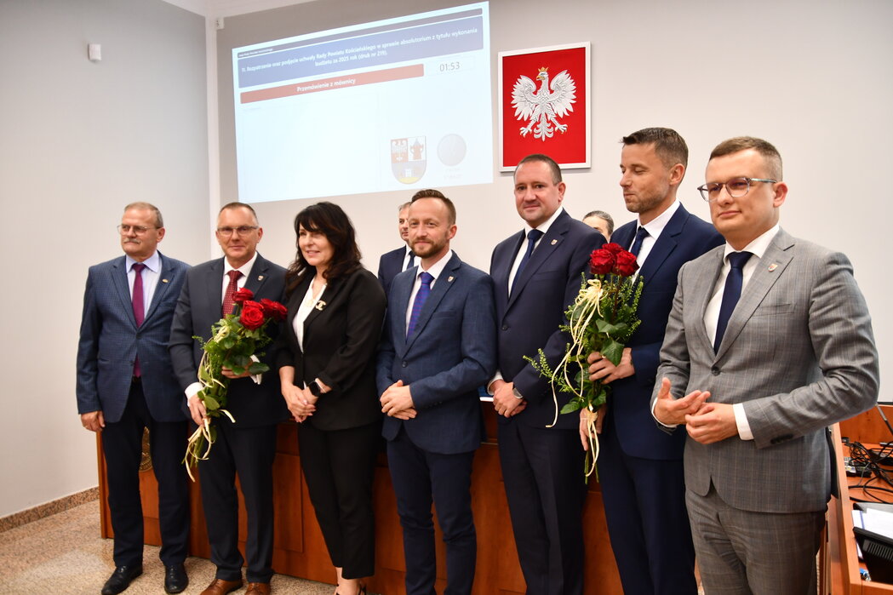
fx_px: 769
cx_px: 446
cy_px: 298
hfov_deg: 60.3
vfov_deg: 42.3
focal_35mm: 31
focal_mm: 21
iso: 1250
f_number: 3.5
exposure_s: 1/125
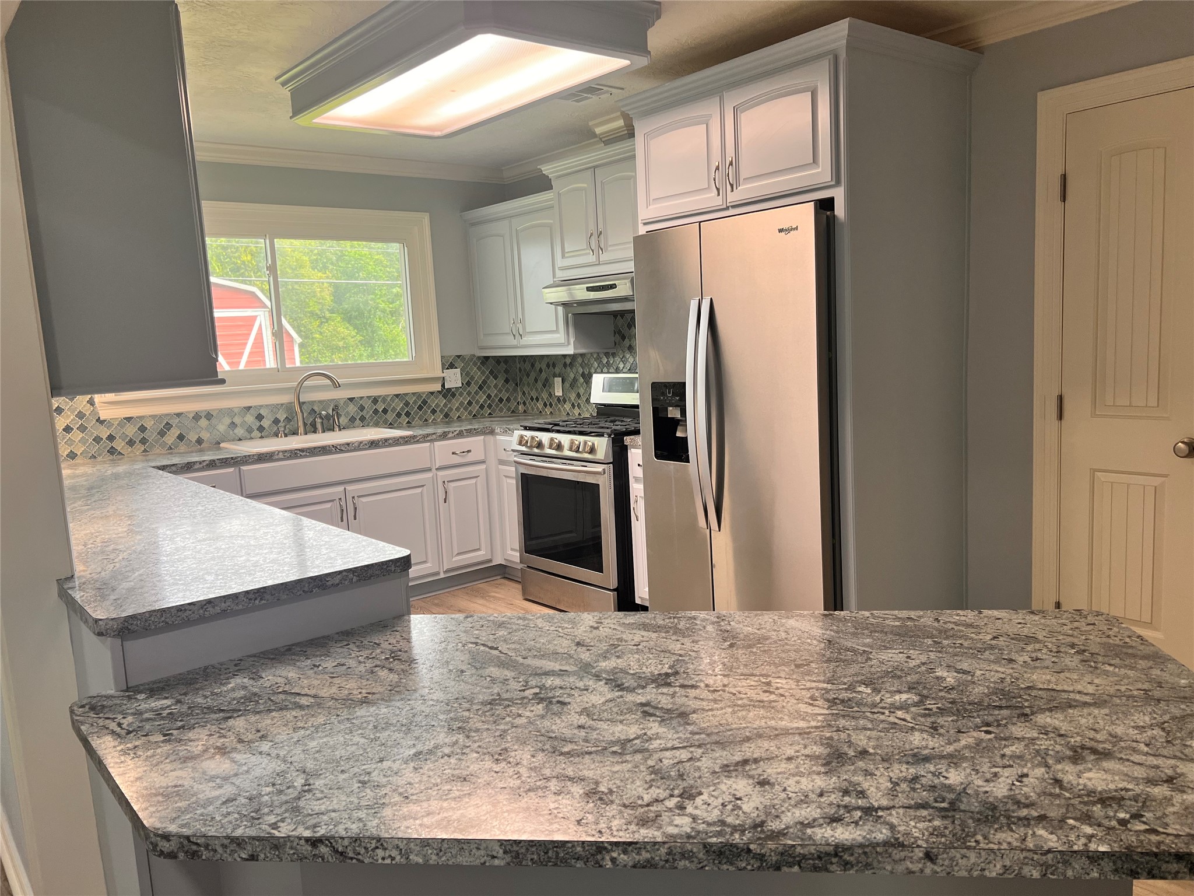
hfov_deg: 67.3
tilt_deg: -7.1
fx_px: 897
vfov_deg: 53.1
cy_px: 448
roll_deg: +3.3
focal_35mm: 26
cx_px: 597
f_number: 1.5
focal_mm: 5.7
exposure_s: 1/120
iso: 100
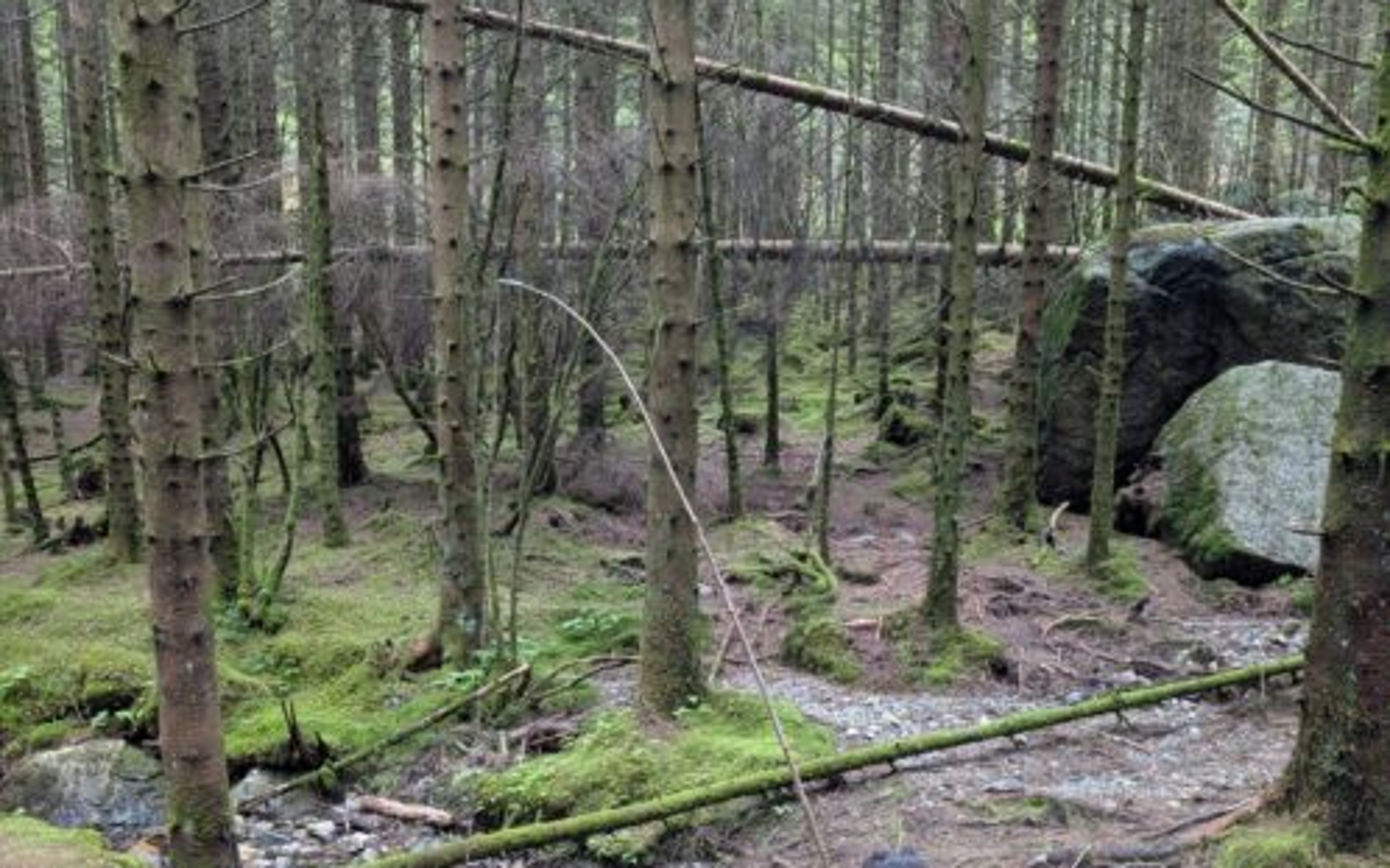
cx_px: 695
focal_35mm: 34
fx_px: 1288
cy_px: 653
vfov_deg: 36.4
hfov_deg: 56.7
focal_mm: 6.9
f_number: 1.68
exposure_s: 1/78.4
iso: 91
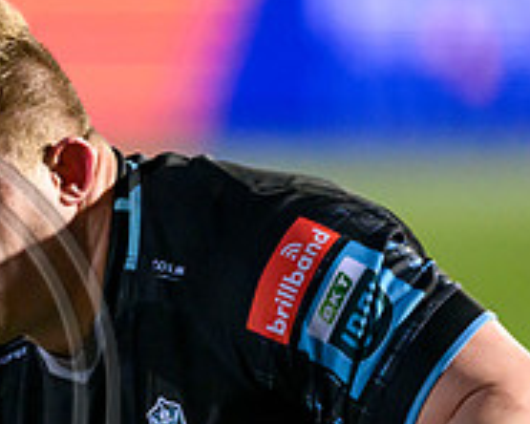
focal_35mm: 1175
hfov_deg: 1.6
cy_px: 394
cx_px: -175
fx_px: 18431
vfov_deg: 1.3
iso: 10000
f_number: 3.5
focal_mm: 400
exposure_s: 1/1000
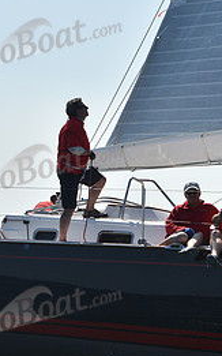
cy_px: 224
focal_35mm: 177
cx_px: 193
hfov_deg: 7.4
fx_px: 1714
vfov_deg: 11.8
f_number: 6.3
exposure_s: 1/1600
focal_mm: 78
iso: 250
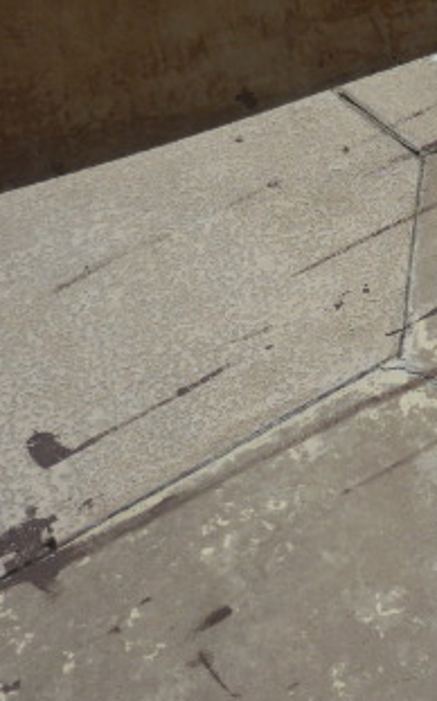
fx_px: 1374
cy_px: 230
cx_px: 399
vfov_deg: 28.4
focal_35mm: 72
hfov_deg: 17.8
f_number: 8
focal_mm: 5.5
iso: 100
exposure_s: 1/800
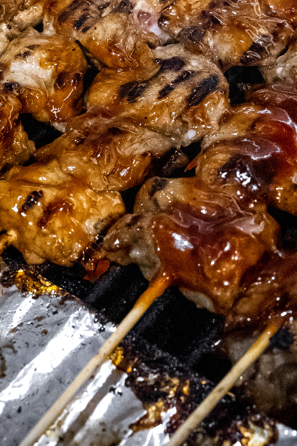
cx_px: 220
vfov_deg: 19.7
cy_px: -43
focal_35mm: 99
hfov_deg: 13.8
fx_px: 1225
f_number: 7.1
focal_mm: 36
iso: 25600
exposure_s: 1/160
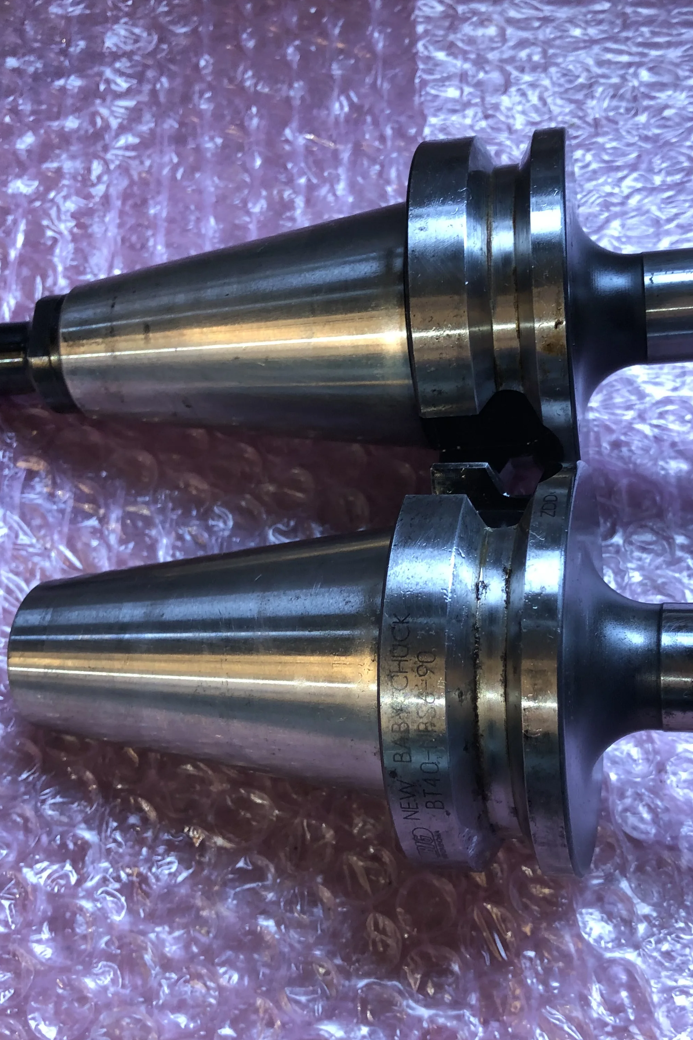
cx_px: 445
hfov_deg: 34.0
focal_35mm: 39
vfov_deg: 49.6
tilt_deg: -66.9
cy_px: 521
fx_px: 1126
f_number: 1.8
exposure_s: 1/20
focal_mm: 3.99
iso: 40
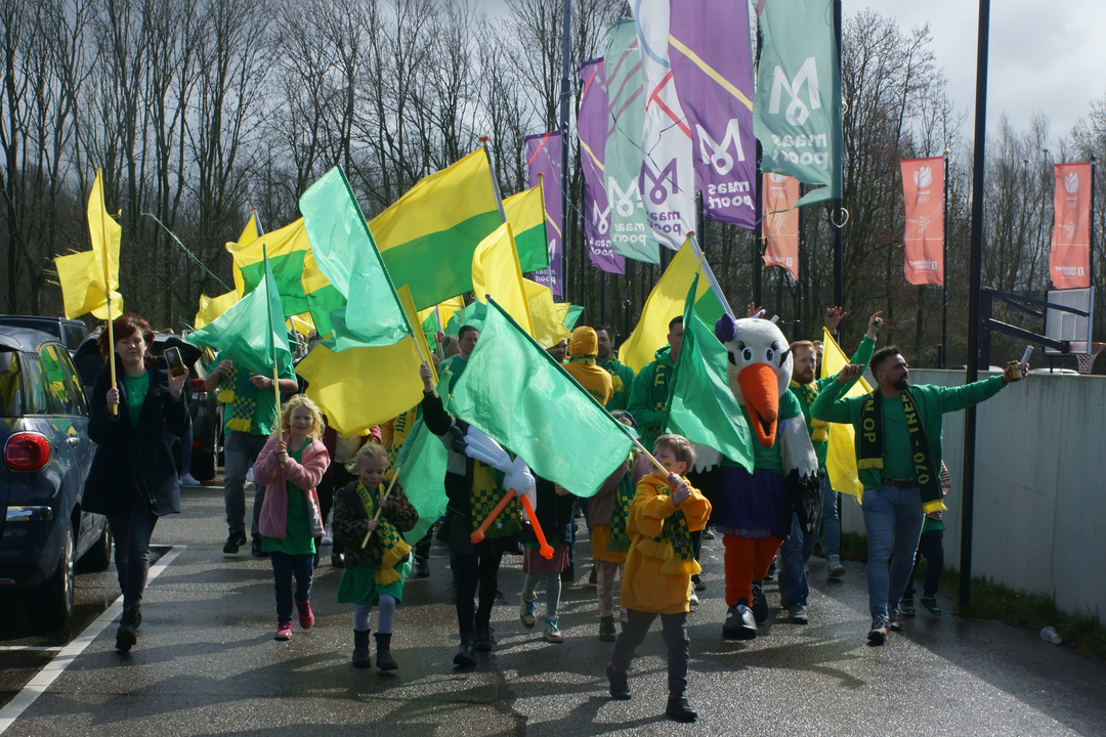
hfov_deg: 37.9
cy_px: 368
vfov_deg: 25.8
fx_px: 1613
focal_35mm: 52
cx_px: 553
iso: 250
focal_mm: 35
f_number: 8
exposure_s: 1/640
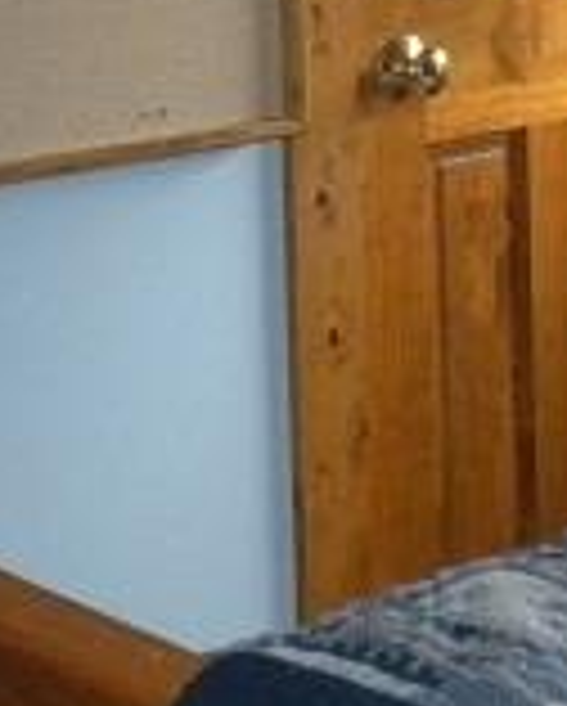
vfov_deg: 12.9
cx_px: 346
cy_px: -67
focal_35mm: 147
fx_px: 3078
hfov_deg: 10.5
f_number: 3.5
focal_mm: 6.6
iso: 400
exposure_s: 1/30
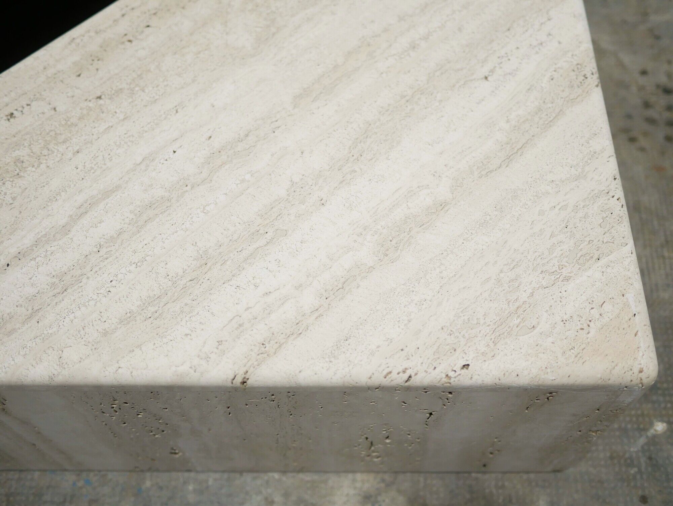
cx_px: 336
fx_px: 778
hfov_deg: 46.8
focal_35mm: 40
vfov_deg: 36.0
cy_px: 253
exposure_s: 1/60
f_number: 1.7
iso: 800
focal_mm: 20
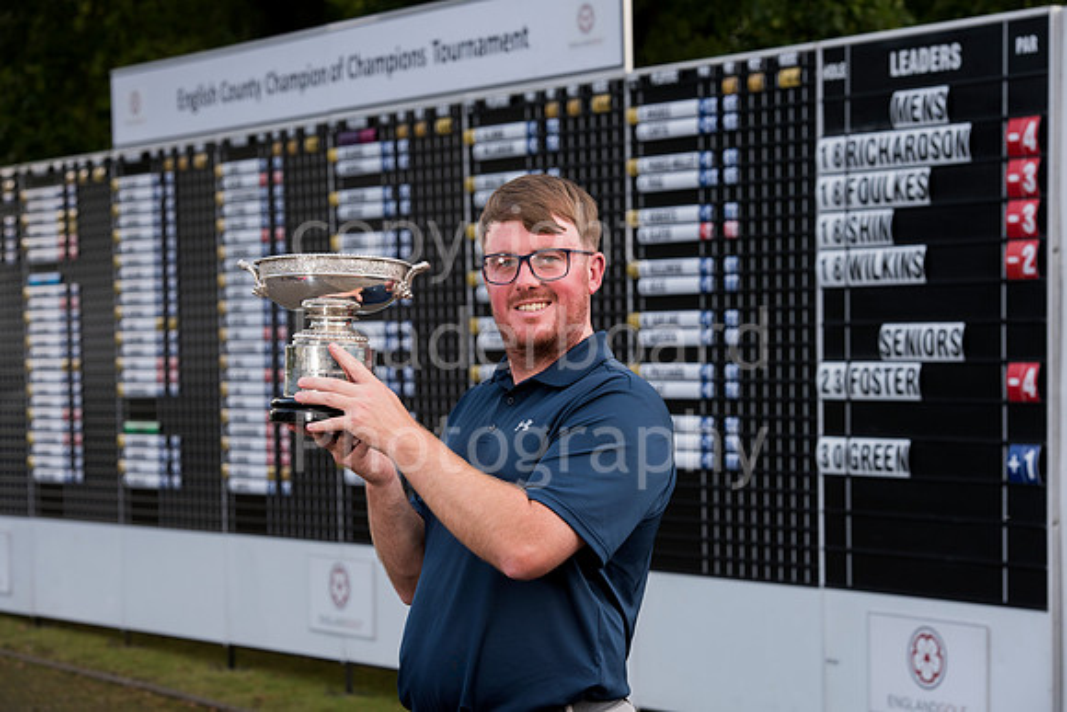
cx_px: 534
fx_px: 3320
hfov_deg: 18.3
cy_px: 356
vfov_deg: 12.2
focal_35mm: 112
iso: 400
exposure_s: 1/125
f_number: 7.1
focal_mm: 112
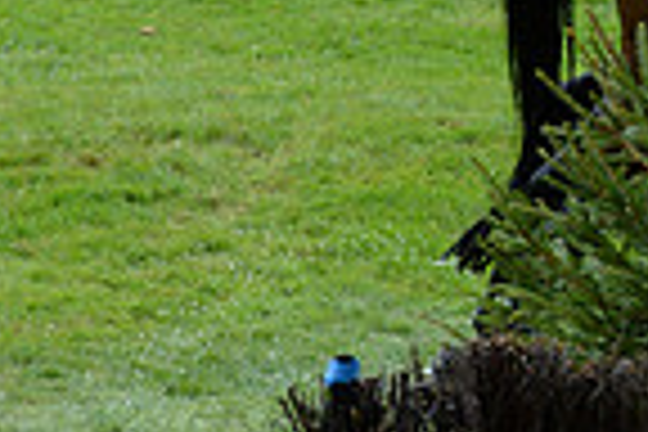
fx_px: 6533
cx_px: 1292
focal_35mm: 363
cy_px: -126
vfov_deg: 3.8
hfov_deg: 5.6
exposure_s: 1/1000
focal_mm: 90
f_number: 9
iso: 2000
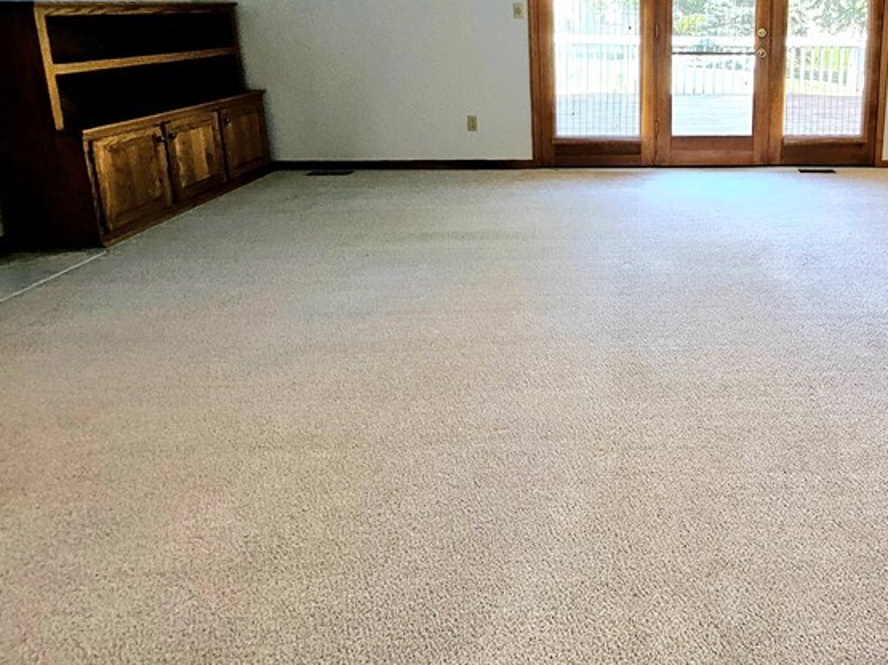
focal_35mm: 24
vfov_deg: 52.9
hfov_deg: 65.1
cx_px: 712
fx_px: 616
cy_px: 129
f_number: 2.2
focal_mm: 1.74
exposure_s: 1/60.2
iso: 160
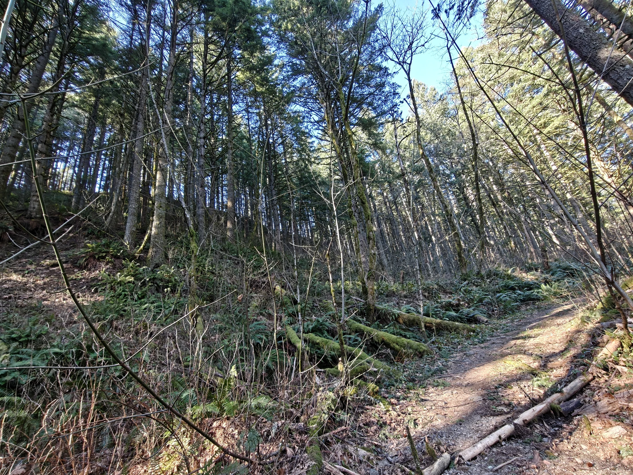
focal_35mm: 15
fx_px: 274
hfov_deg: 98.2
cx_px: 316
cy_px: 238
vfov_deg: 81.7
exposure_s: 1/170
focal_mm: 2.3
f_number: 2
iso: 1250
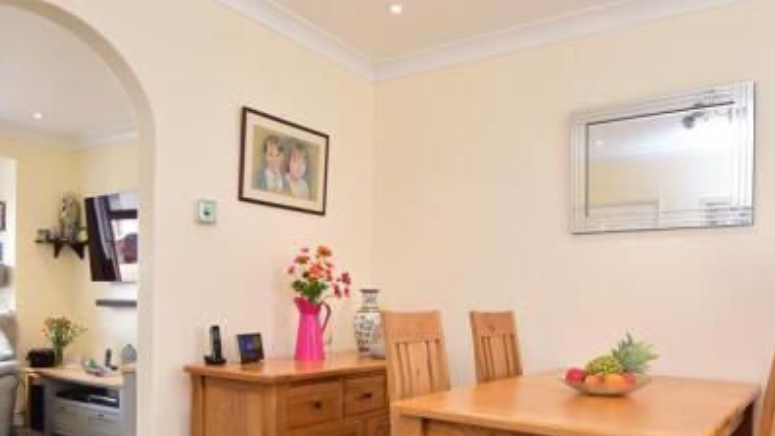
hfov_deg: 71.6
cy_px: 318
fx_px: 534
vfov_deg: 43.2
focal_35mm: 26
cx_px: 433
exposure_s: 1/15
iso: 200
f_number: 5
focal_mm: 10
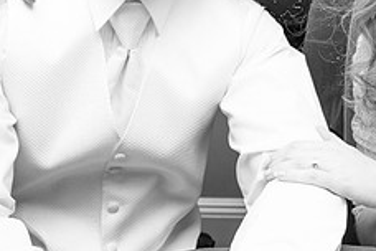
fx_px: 637
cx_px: 317
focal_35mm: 61
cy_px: -45
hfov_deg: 31.8
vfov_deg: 20.9
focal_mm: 24
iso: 1000
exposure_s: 1/200
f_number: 4
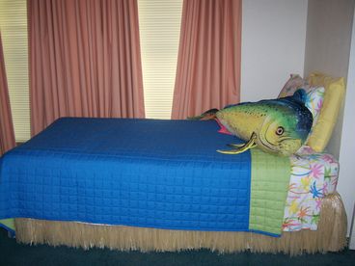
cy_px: 133
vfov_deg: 39.7
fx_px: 369
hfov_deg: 51.4
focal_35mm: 36
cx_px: 178
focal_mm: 6
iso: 125
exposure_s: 1/60
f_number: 2.8
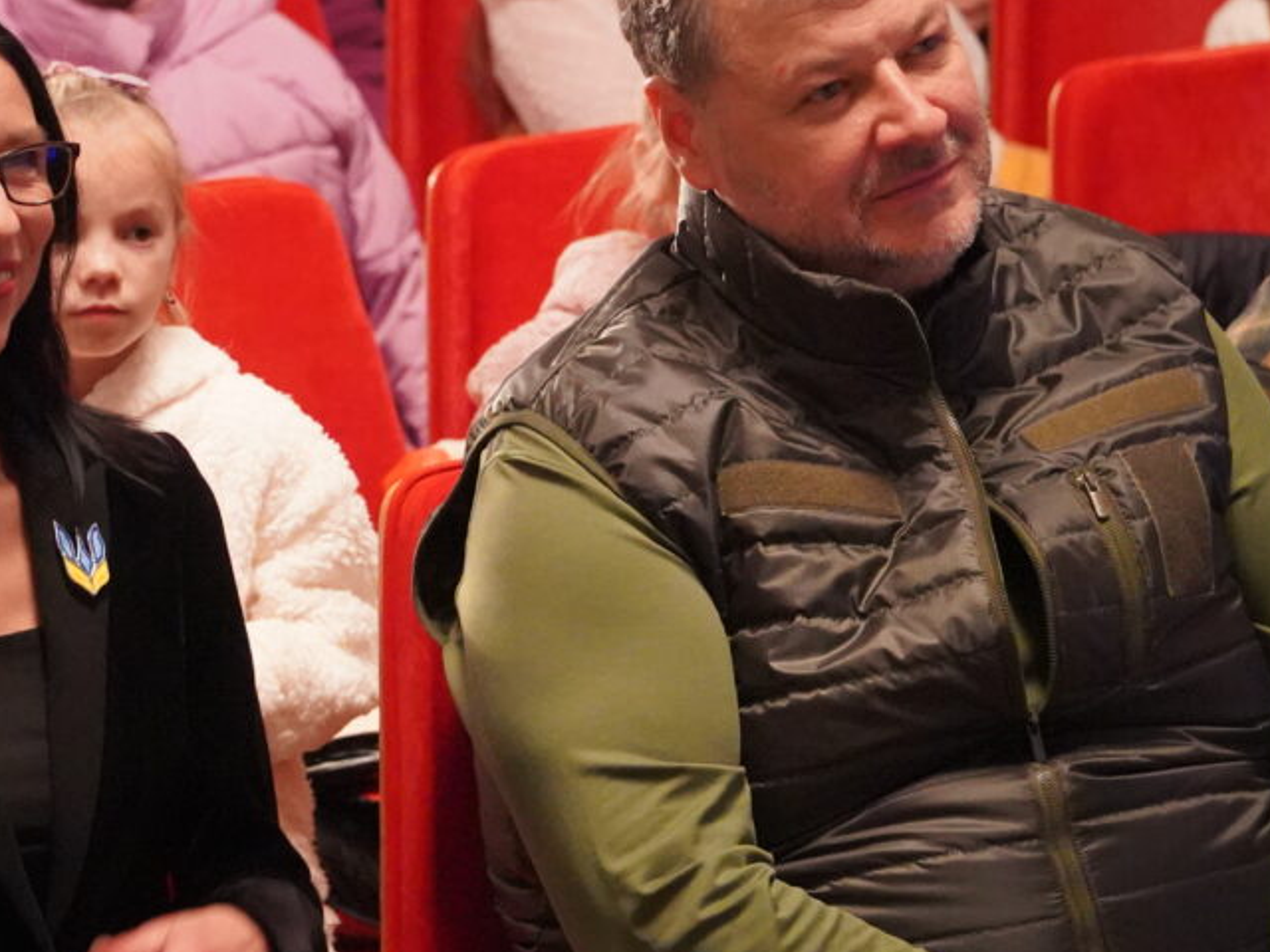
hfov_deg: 9.2
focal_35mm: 214
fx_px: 7851
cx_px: 437
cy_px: 358
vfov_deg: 6.9
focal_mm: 93
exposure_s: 1/60
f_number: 4
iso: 12800
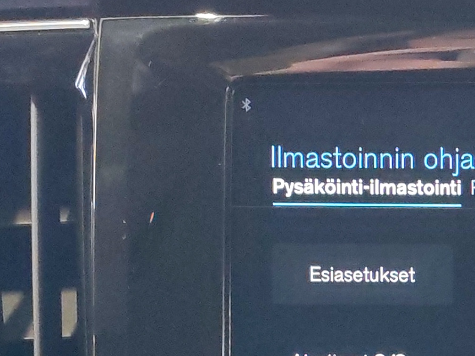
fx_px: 1729
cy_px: 629
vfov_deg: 11.0
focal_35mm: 126
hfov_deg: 15.2
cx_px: 552
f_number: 1.9
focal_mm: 6.12
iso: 2500
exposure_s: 1/50
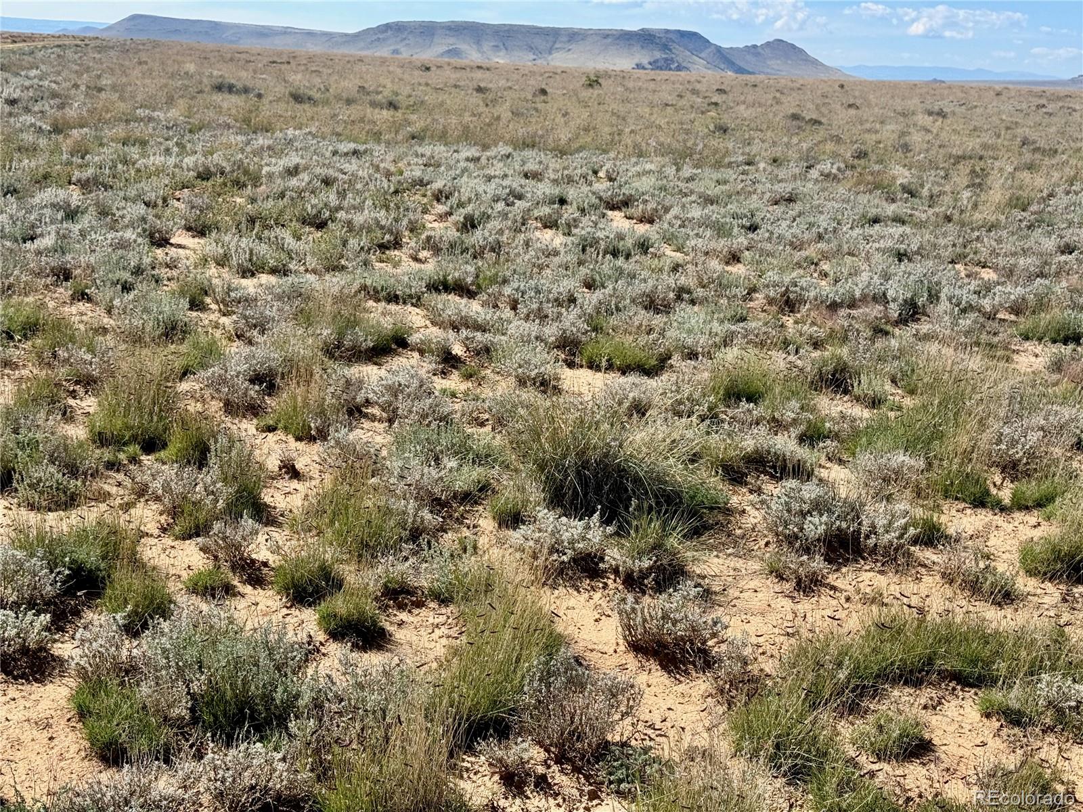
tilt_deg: -13.7
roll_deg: -3.7
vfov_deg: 30.3
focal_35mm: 48
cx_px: 542
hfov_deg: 39.7
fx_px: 1502
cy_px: 406
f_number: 1.78
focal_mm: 6.76
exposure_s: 1/4049
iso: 64
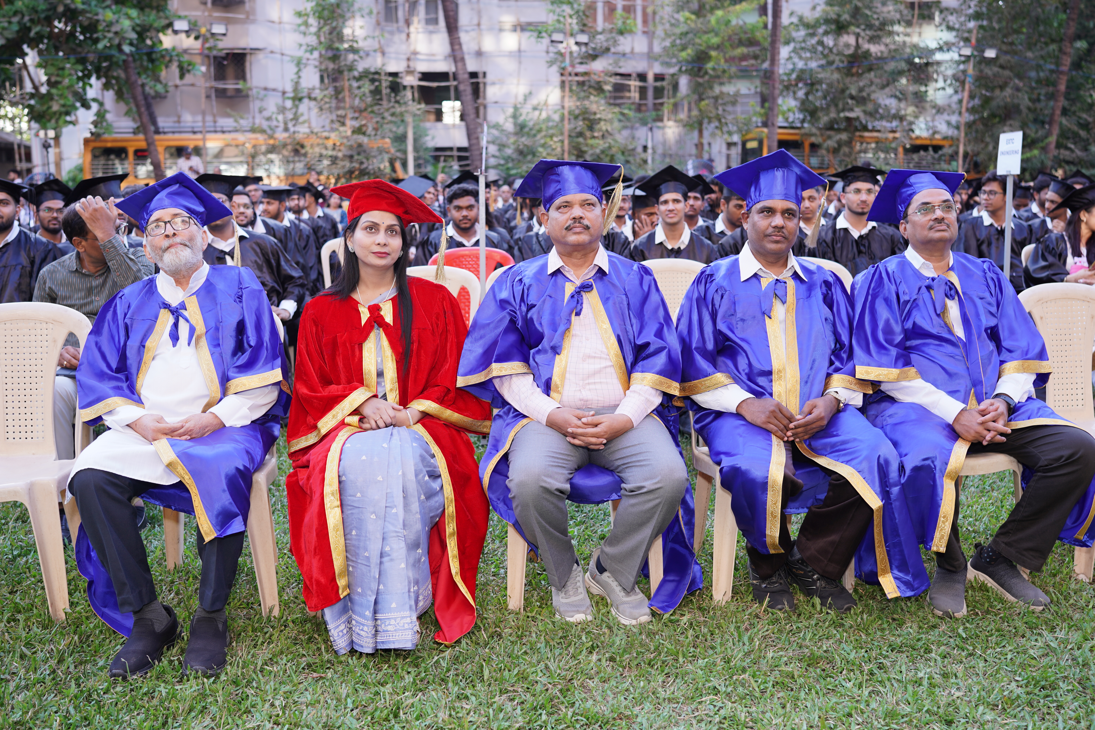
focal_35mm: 35
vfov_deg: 37.9
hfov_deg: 54.4
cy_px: 365
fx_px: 1065
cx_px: 548
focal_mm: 35
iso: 100
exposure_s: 1/125
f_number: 2.8
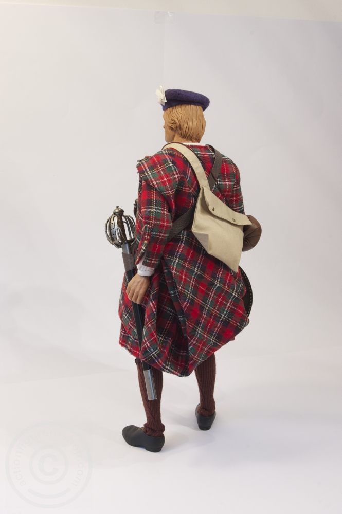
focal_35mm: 63
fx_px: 899
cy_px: 257
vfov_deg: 31.9
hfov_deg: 21.5
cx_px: 171
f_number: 11
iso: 400
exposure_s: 1/6
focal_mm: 42
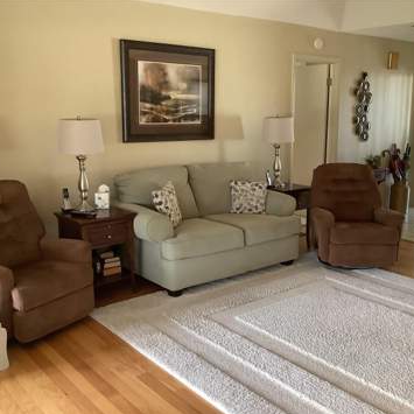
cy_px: 209
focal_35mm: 37
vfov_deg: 44.9
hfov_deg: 44.9
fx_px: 501
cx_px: 224
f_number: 2.4
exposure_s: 1/40
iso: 250
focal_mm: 3.3
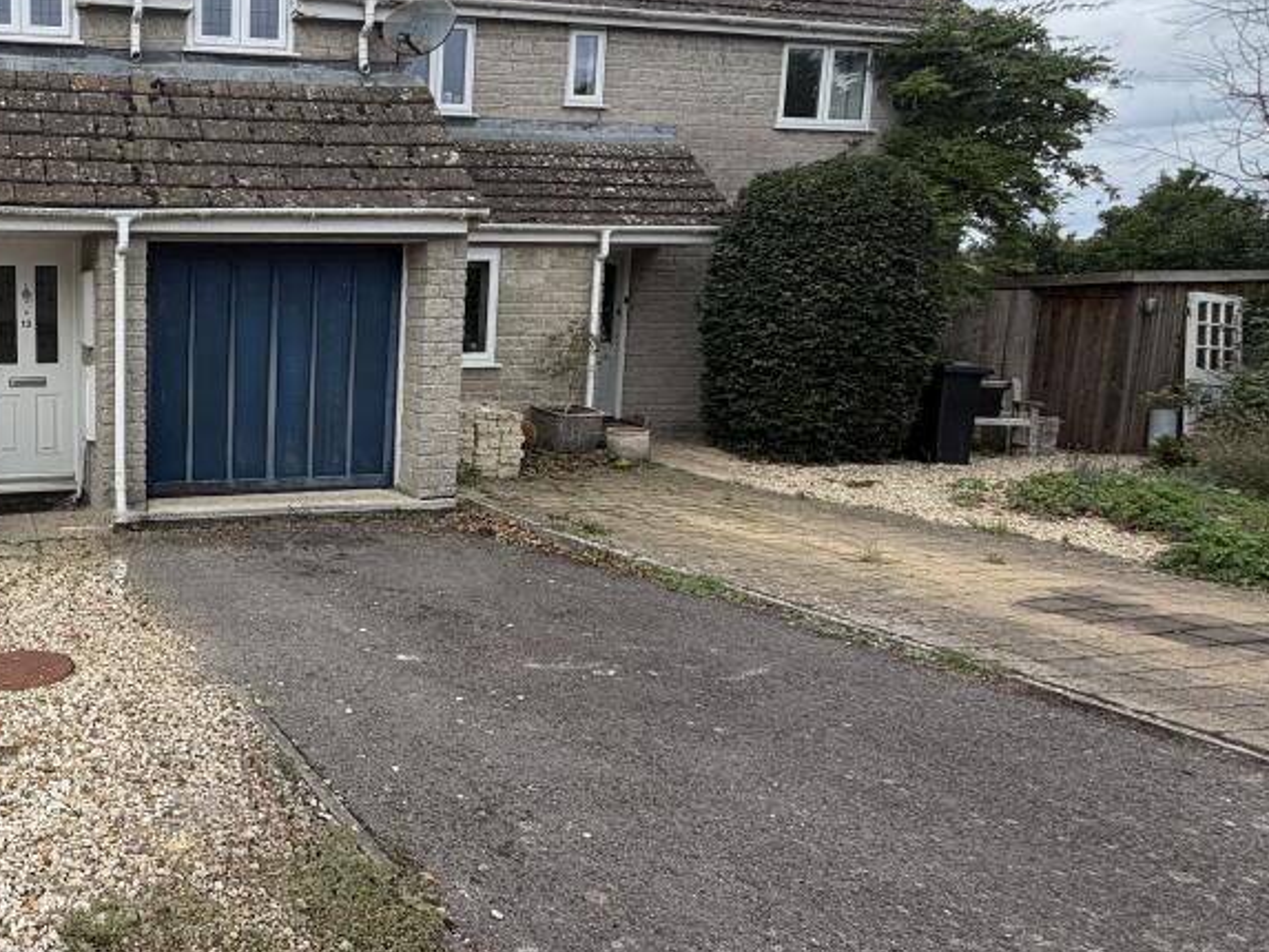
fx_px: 917
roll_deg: +0.4
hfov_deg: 59.8
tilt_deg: -6.5
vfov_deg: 54.6
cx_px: 144
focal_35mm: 25
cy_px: 390
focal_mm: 2.22
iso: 40
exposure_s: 1/527
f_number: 2.2
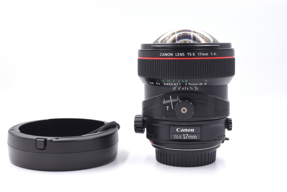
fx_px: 431
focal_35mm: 54
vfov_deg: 25.1
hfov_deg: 36.8
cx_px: 144
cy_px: 96
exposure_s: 1/100
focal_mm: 36
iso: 400
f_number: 8
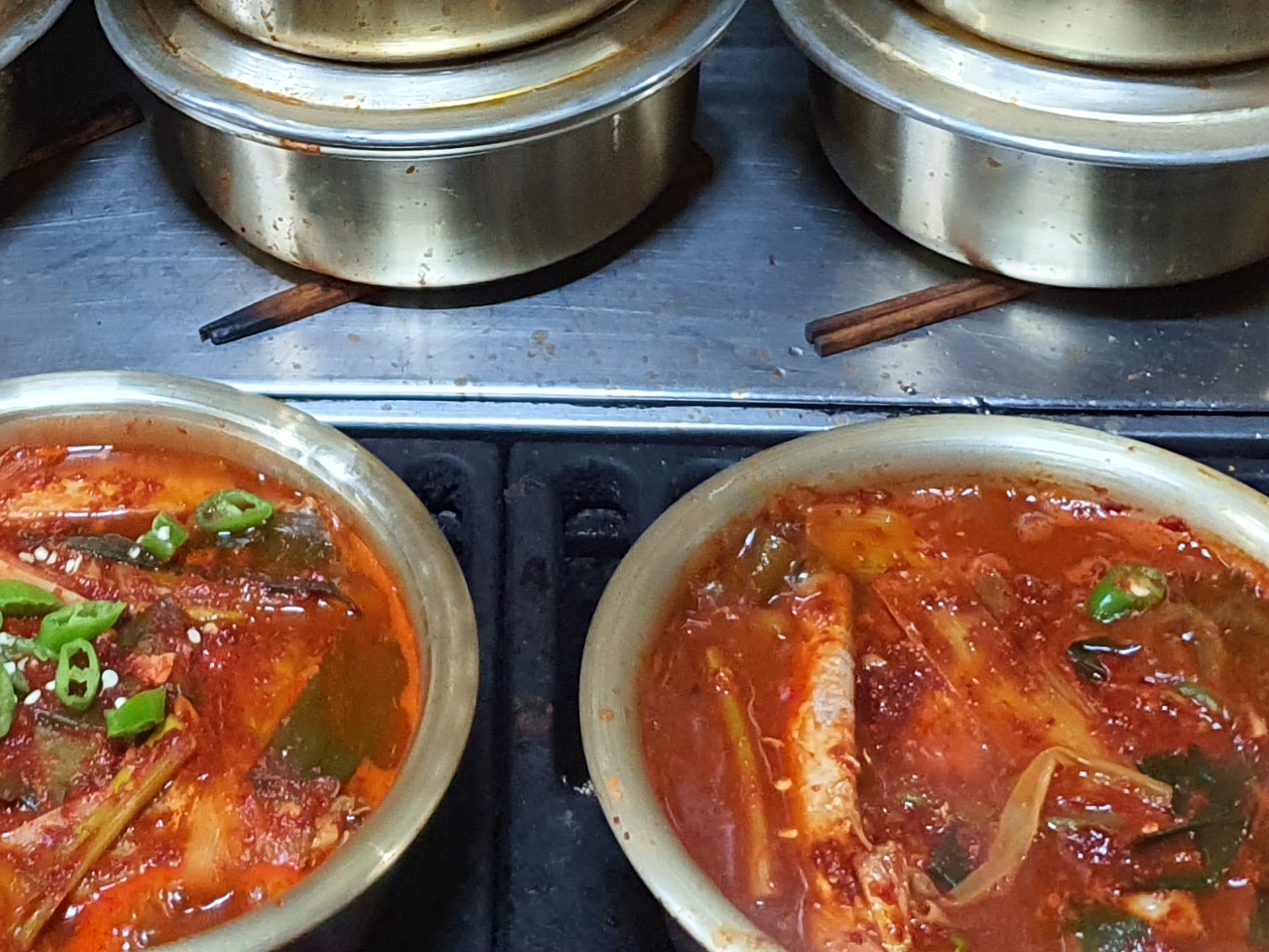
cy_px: 171
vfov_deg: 18.3
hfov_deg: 23.9
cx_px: 189
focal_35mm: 80
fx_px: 2933
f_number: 1.5
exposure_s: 1/40
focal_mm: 4.3
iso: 320
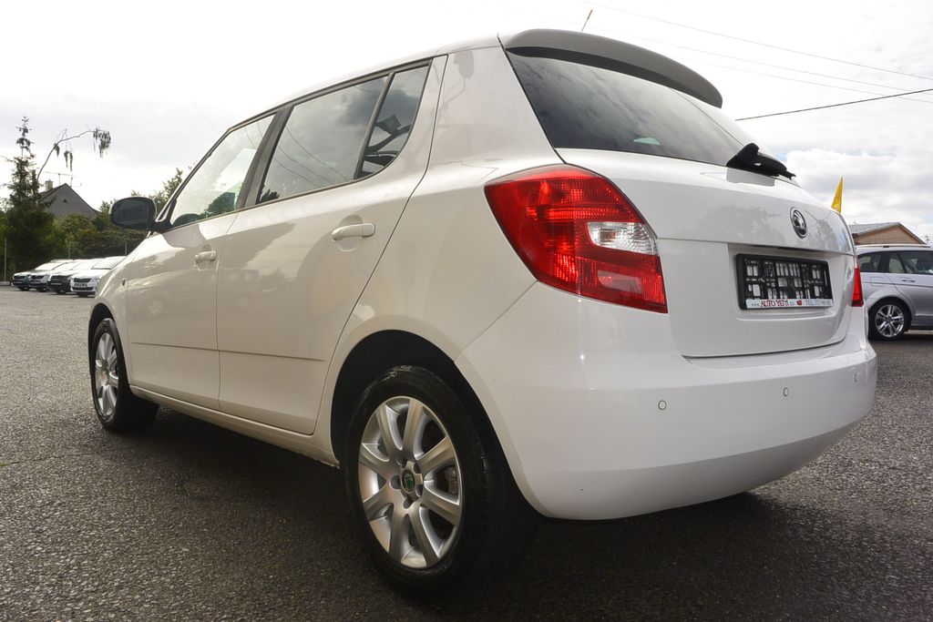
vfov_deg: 47.9
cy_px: 311
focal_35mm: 27
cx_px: 466
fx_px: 700
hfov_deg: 67.4
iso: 160
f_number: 10
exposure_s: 1/250
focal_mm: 10
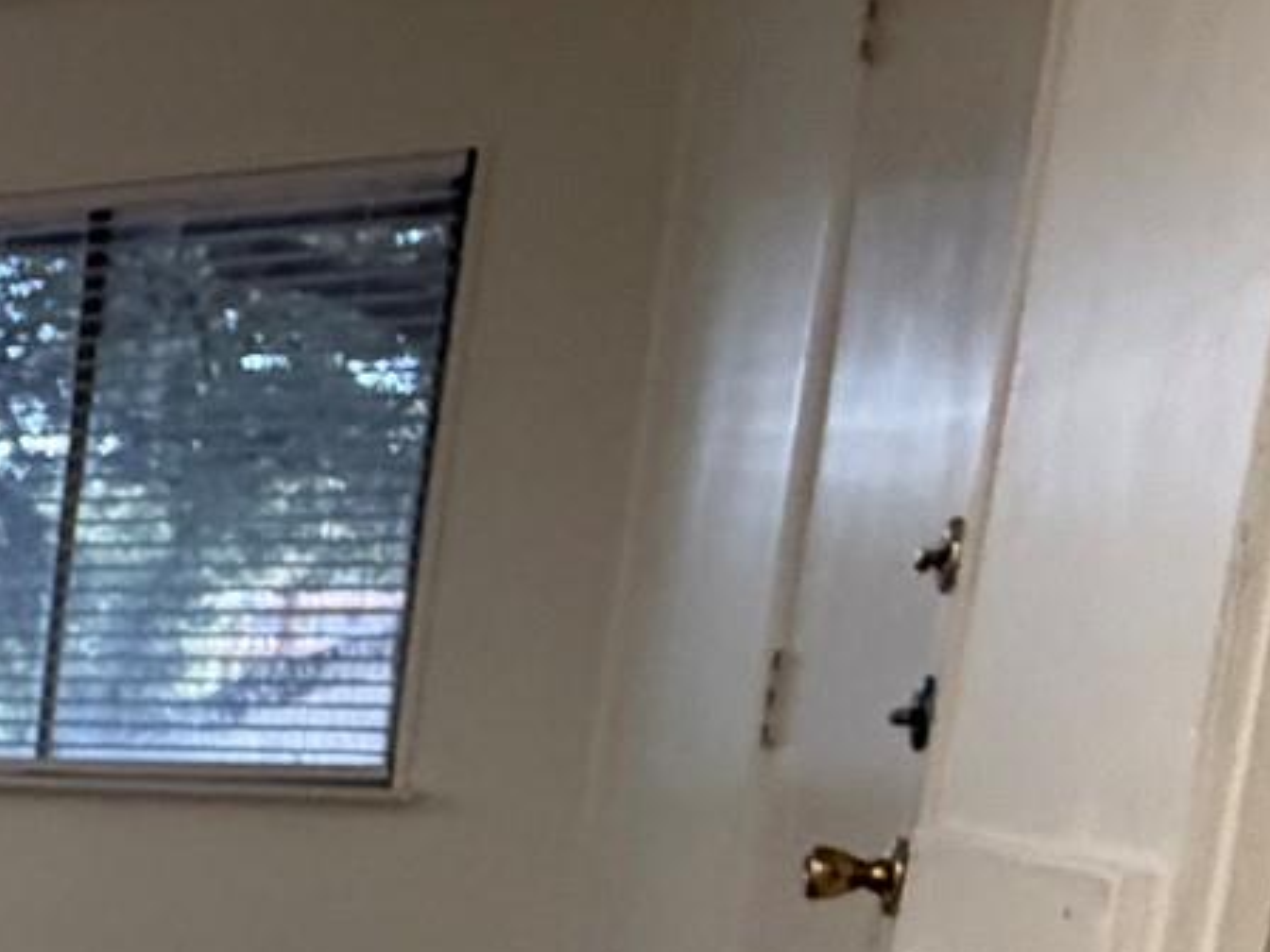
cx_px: -1395
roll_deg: -1.2
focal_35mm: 64
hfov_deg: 17.9
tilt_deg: -7.9
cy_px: 1014
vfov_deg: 21.9
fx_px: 2348
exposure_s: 1/60
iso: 400
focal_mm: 2.22
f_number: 2.2
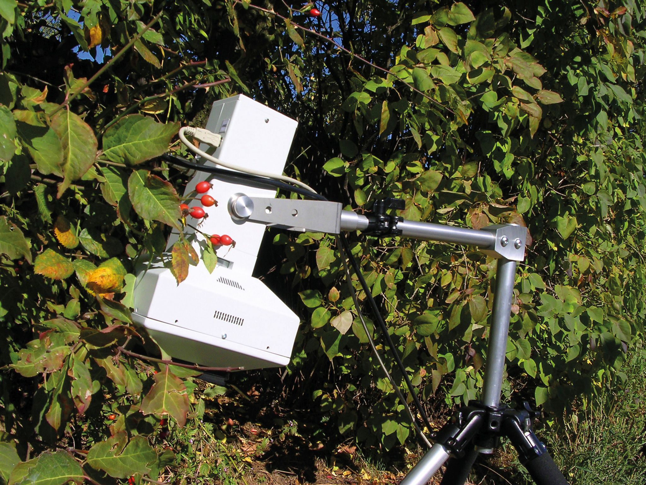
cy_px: 242
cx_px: 323
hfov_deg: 49.0
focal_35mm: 38
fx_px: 709
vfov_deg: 37.7
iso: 100
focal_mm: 5.8
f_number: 5.6
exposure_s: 1/337
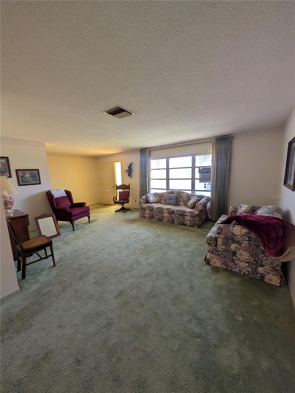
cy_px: 196
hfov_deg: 94.6
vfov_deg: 110.5
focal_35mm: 12
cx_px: 148
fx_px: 136
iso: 85
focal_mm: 2.02
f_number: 1.7
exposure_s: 1/120
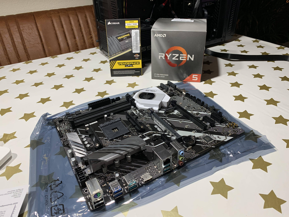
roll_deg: +2.4
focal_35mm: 26
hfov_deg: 67.3
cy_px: 108
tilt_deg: -33.8
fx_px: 217
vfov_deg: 53.1
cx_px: 144
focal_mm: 4.25
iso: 160
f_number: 1.8
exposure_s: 1/59
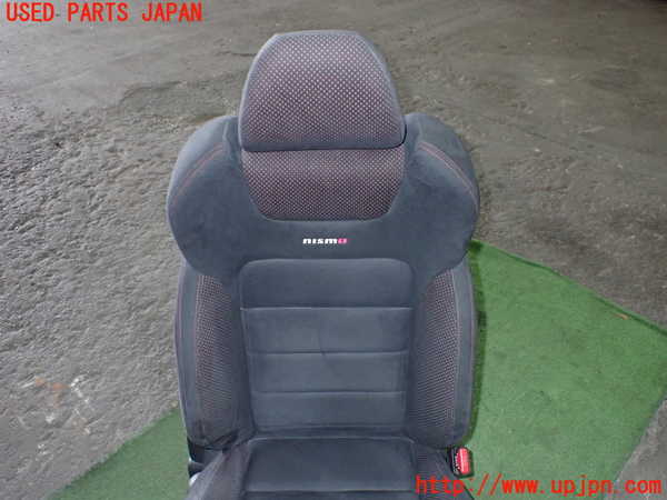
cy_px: 250
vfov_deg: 46.8
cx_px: 334
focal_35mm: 30
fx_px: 578
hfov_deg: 60.0
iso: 800
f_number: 6.3
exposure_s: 1/30
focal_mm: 5.4
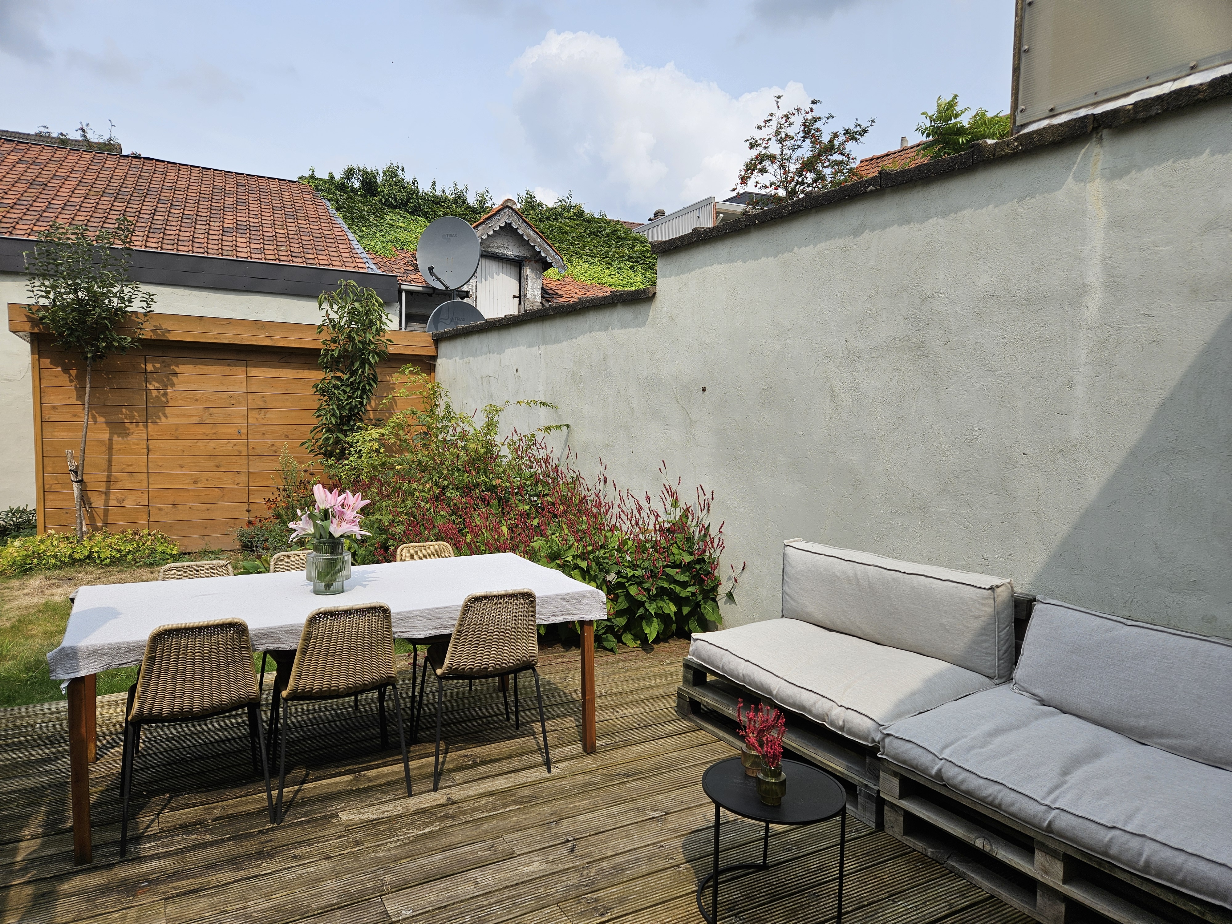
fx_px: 819
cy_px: 462
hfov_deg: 73.9
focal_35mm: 23
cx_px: 616
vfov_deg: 58.9
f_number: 1.8
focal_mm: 5.4
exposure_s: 1/2016
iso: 25
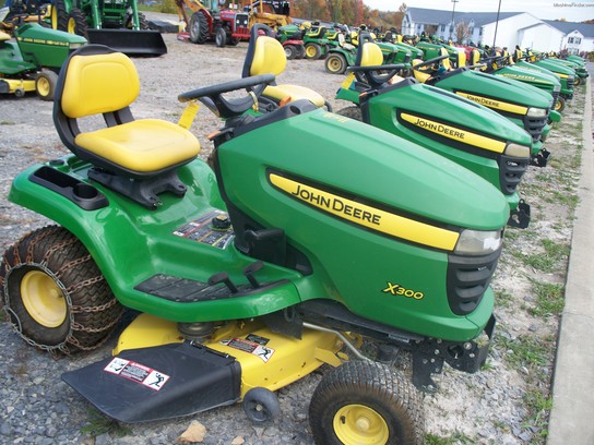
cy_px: 222
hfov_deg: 51.4
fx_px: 618
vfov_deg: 39.7
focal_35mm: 36
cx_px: 297
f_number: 2.8
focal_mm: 7.54
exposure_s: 1/250
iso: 64
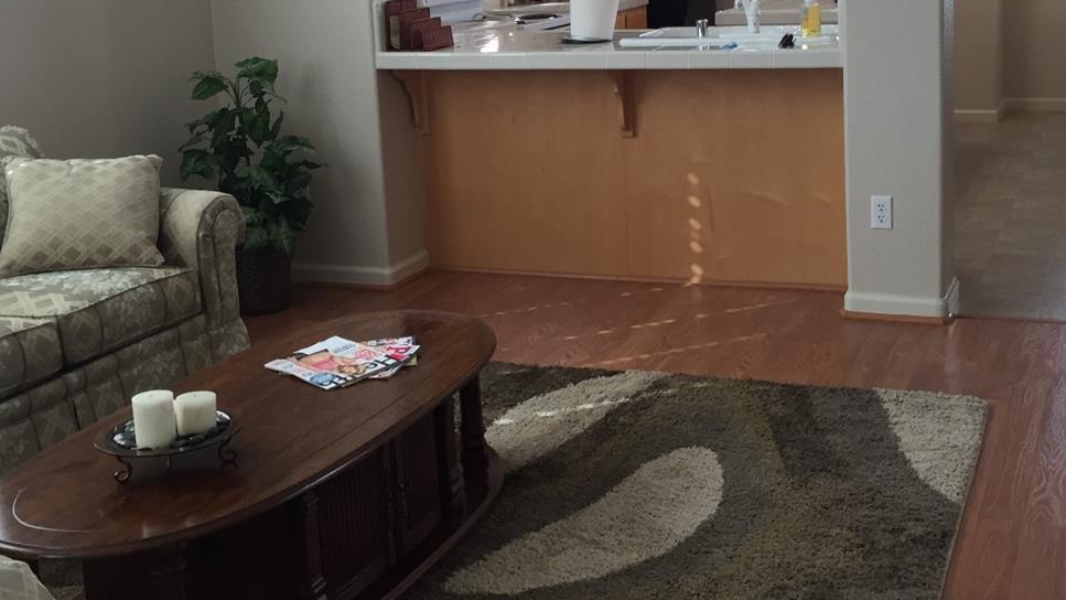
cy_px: 135
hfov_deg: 42.0
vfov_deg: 24.1
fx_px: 1385
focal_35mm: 49
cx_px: 590
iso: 40
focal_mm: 4.15
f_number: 2.2
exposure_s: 1/40
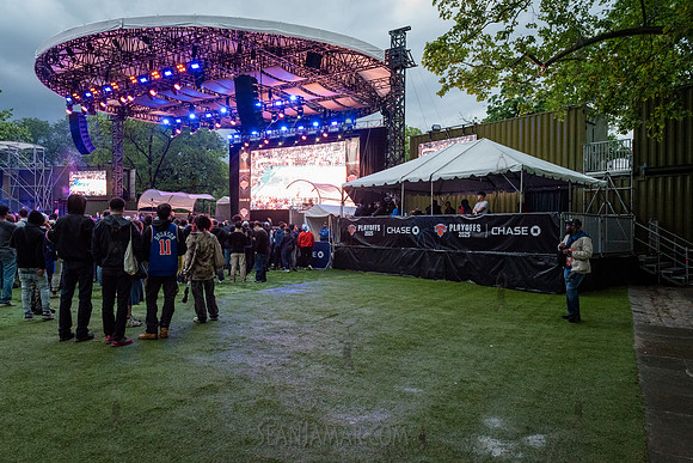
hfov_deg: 72.6
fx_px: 472
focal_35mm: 25
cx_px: 346
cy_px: 232
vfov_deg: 52.2
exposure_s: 1/250
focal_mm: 24
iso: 6400
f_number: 4
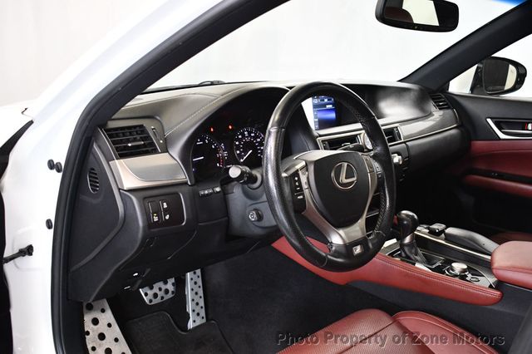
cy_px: 177
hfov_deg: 51.9
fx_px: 546
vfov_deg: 35.9
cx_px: 266
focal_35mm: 37
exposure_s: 1/100
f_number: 4
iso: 3200
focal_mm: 25
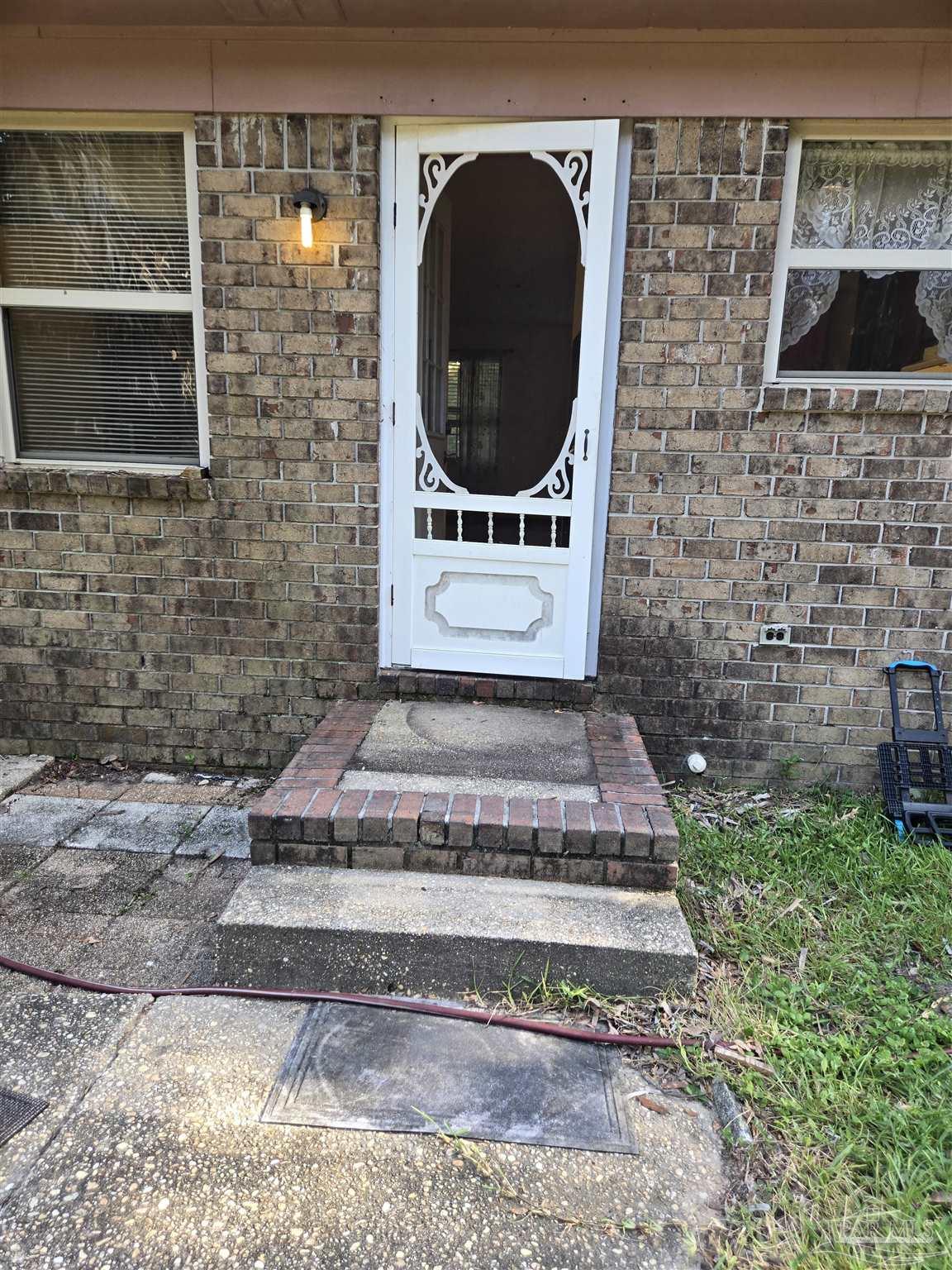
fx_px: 843
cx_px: 476
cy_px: 635
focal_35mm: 23
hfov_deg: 58.9
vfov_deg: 73.9
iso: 64
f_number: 1.8
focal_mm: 5.4
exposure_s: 1/180
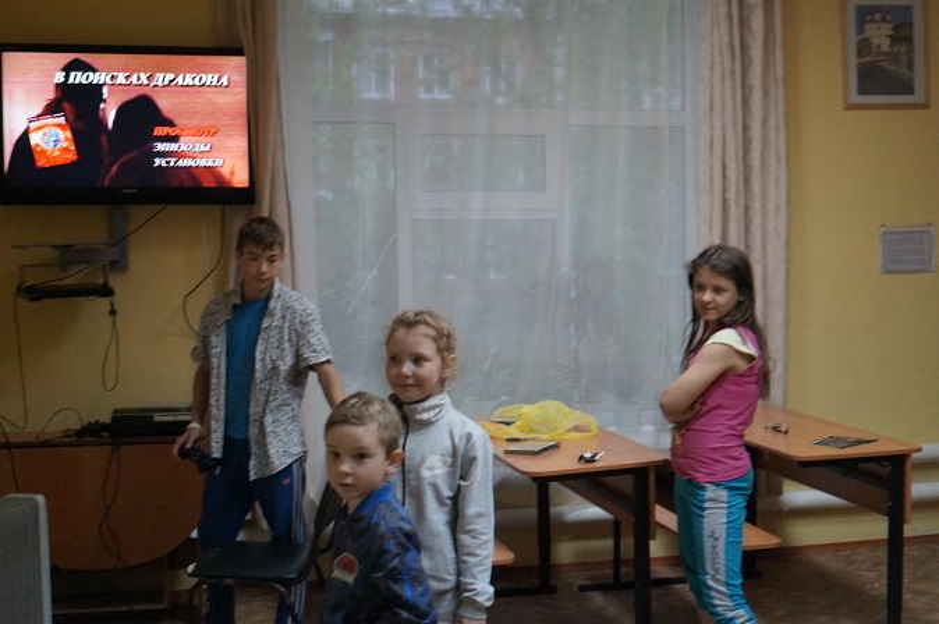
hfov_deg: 43.6
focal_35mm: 45
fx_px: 1173
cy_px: 312
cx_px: 470
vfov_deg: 29.8
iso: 2500
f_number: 4.5
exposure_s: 1/160
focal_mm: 30
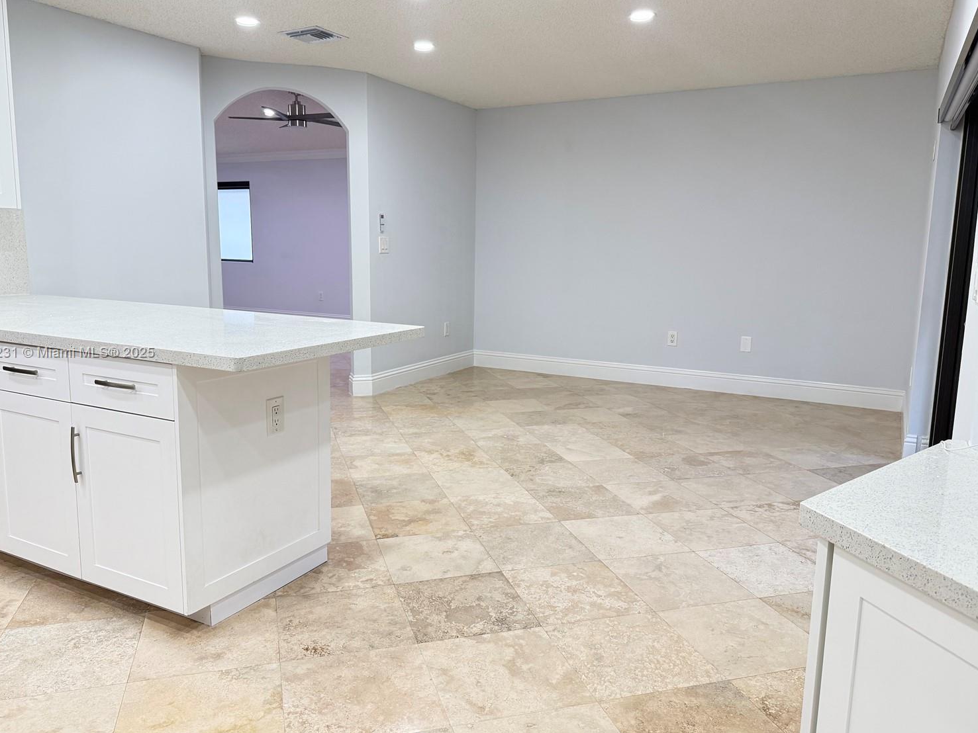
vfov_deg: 53.1
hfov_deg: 67.3
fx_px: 735
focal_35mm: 26
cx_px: 472
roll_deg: -0.7
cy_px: 353
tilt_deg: -8.5
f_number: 1.78
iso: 250
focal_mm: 6.76
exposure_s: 1/120
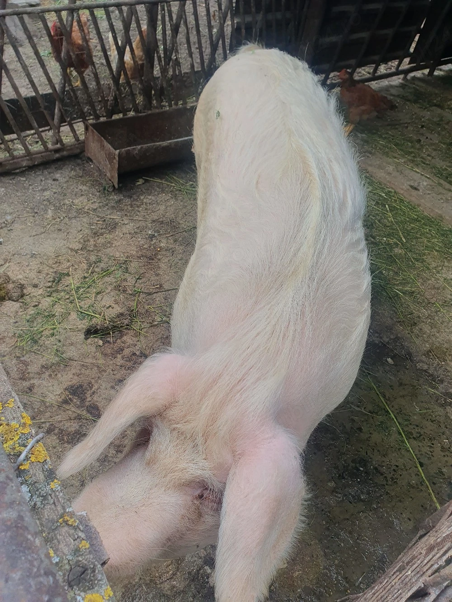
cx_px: 226
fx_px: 453
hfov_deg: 53.1
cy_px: 301
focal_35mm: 26
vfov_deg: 67.3
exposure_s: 1/476
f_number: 2.4
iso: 50
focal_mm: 4.32
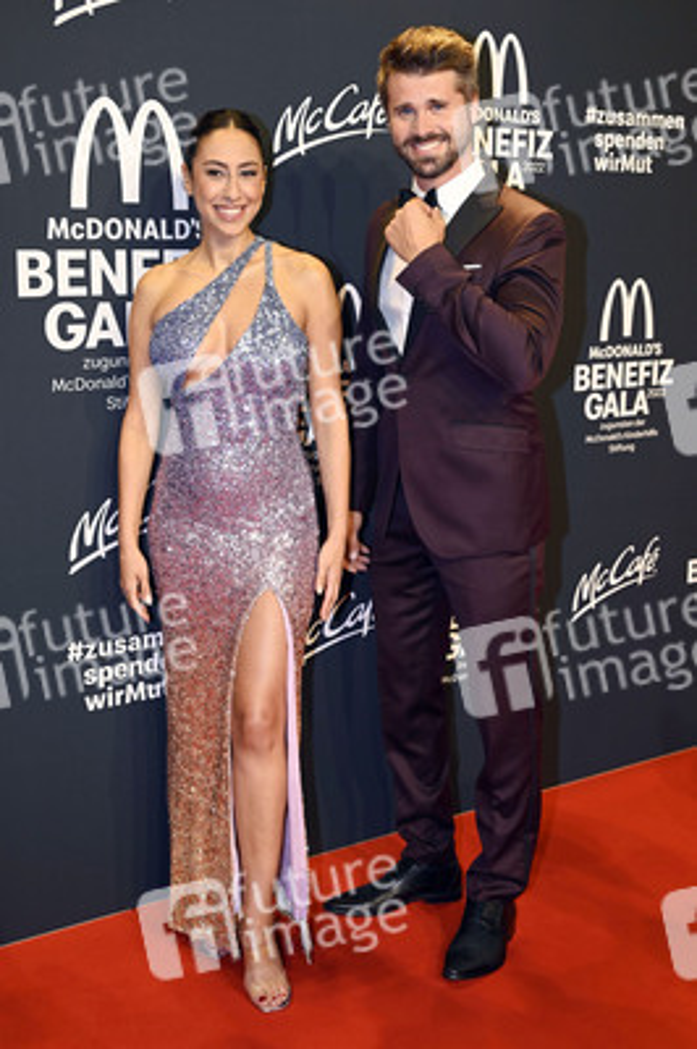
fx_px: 1338
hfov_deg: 29.2
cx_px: 348
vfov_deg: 42.8
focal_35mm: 46
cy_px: 524
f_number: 6.3
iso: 500
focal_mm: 46
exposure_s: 1/60
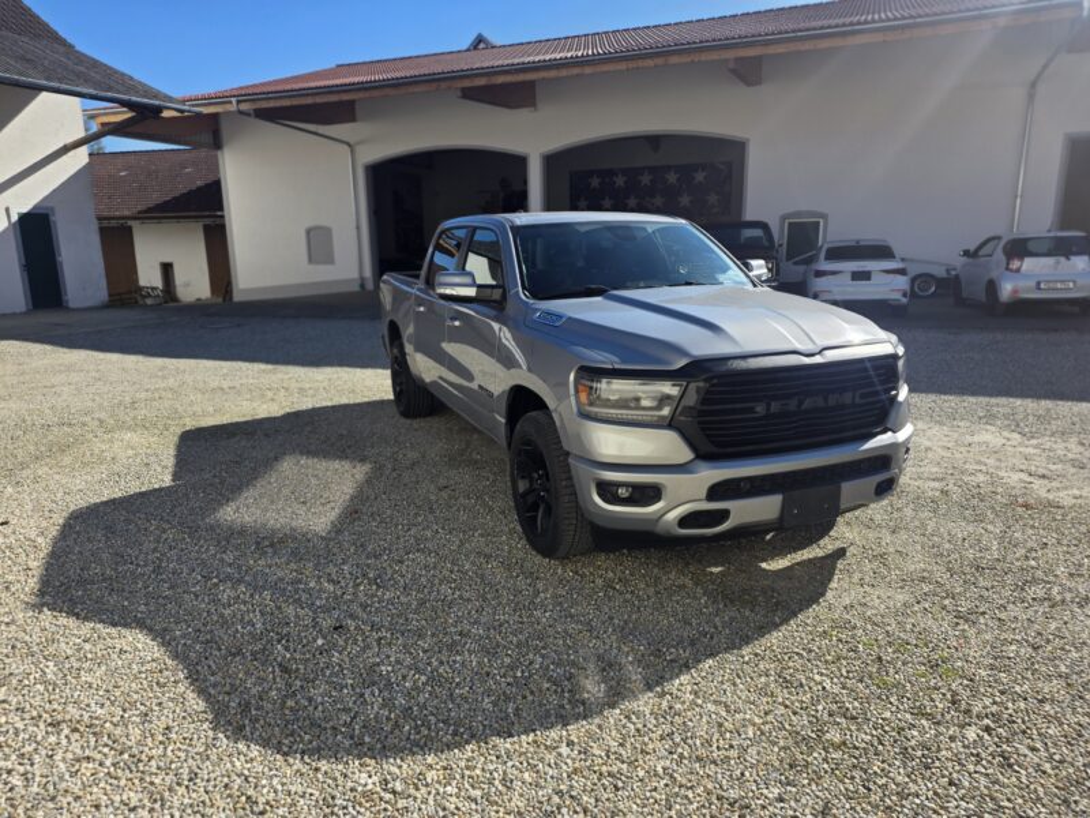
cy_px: 409
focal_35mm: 23
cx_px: 545
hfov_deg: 73.9
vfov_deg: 58.9
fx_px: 724
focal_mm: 6.25
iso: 80
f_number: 1.7
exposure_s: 1/4539
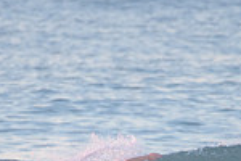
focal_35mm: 1989
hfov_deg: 1.0
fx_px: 13314
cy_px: 215
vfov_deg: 0.7
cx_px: 114
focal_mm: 500
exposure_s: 1/400
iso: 720
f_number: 5.6
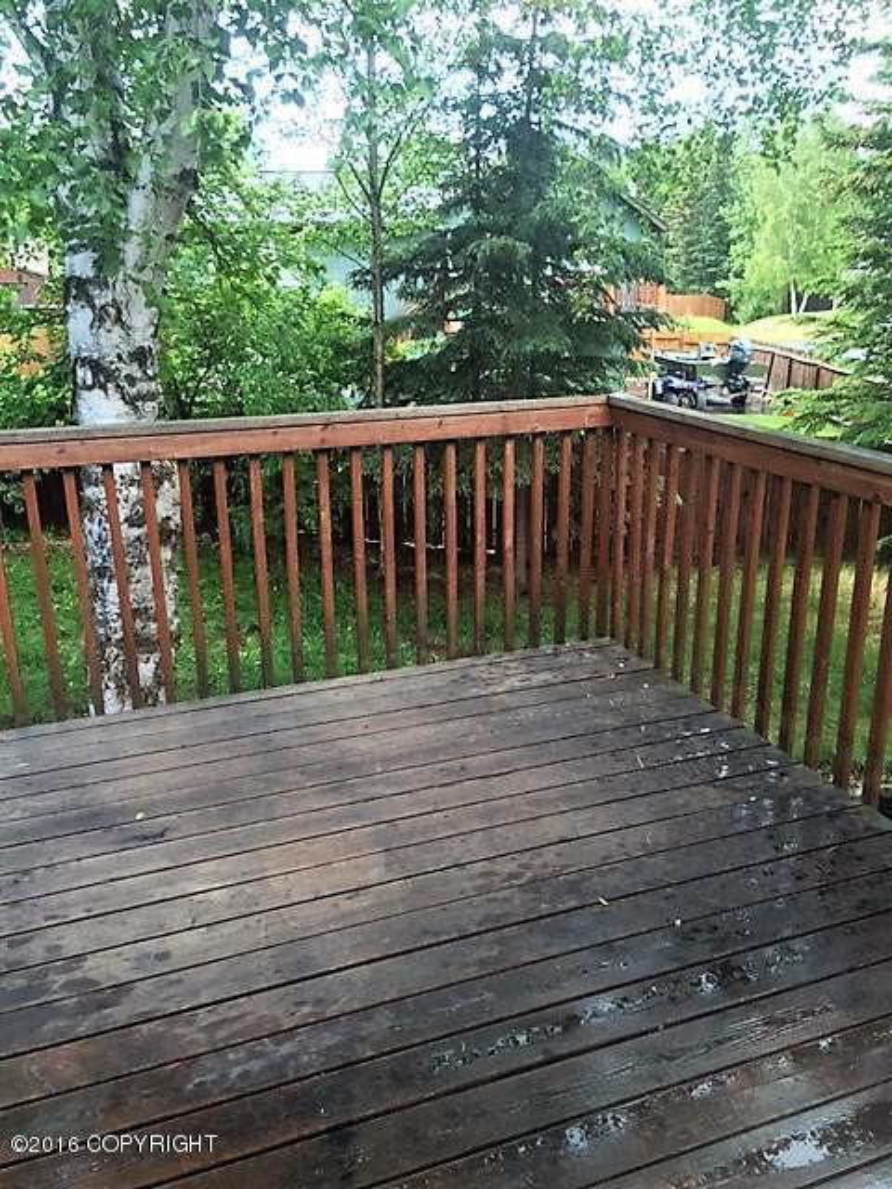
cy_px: 594
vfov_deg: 61.7
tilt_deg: -18.6
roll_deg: -0.6
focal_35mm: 29
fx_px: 996
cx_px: 446
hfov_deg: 48.2
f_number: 2.2
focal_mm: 4.15
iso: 32
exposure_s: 1/60
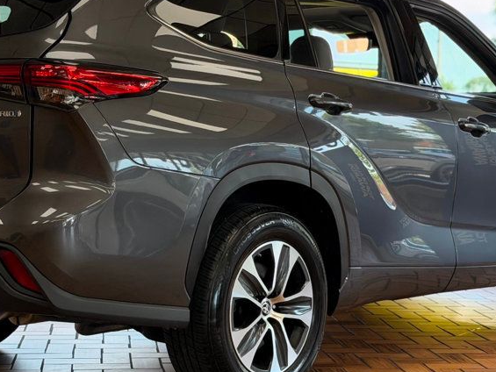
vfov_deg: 17.0
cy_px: 212
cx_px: 200
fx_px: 1247
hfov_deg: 22.5
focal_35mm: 87
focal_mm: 6.76
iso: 100
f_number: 1.78
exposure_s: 1/205
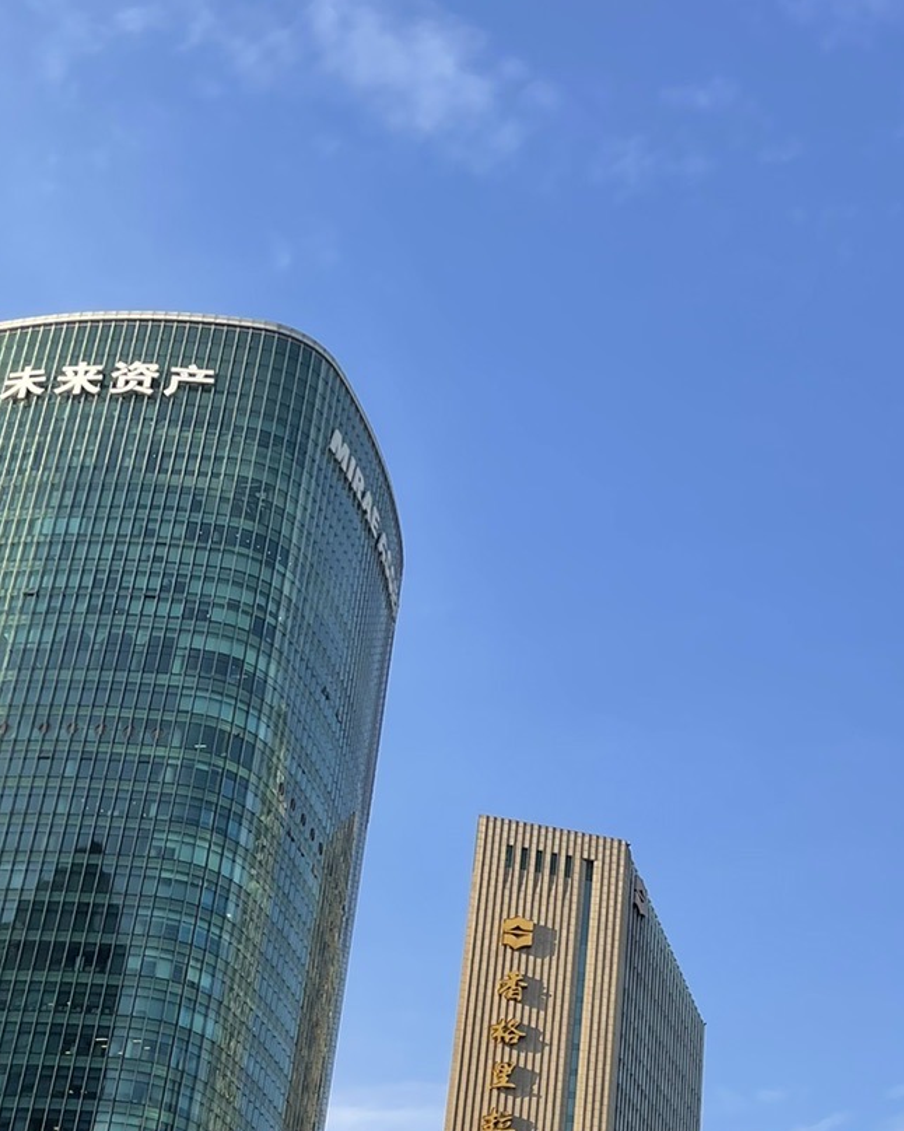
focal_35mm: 58
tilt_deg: +27.6
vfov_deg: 30.6
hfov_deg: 25.0
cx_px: 908
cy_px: 1083
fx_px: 1940
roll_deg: -0.2
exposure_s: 1/2083
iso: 32
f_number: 1.6
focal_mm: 5.1
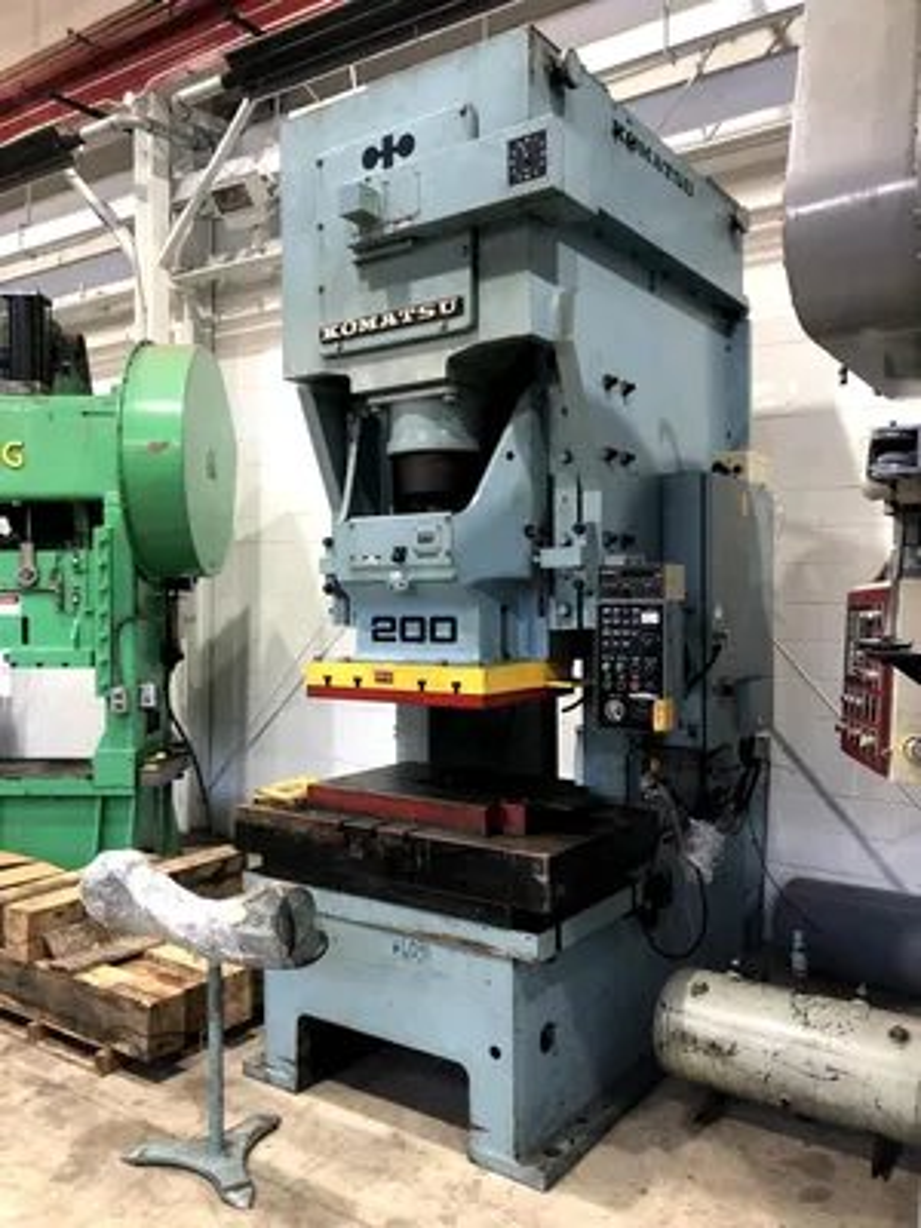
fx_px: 993
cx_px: 460
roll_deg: -1.1
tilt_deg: -1.8
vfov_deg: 63.4
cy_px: 614
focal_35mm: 28
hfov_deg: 49.7
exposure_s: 1/24
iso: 40
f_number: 1.8
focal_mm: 4
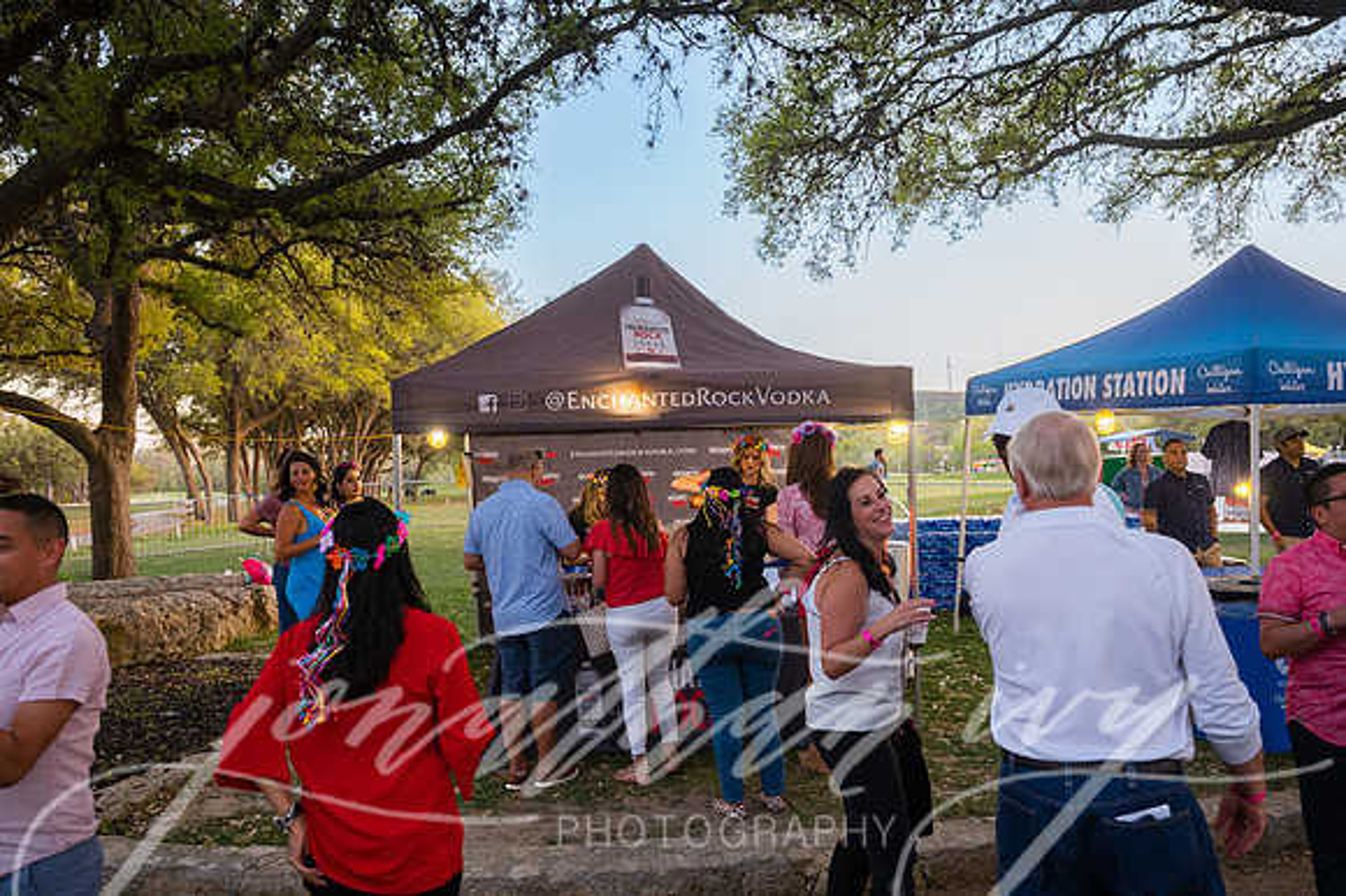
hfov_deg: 62.6
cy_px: 447
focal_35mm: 30
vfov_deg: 44.0
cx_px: 651
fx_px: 1107
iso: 1250
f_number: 4
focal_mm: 28
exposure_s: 1/320
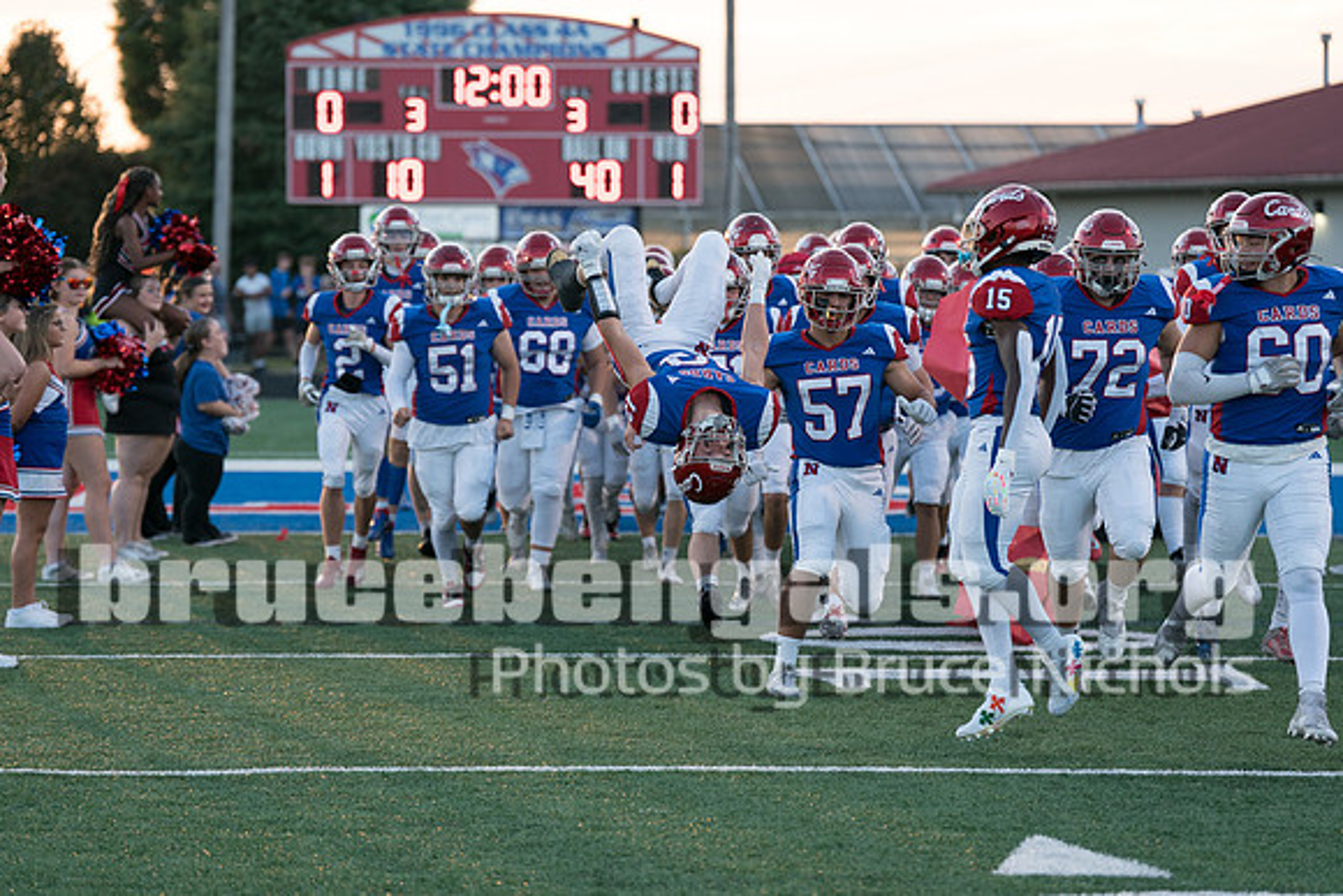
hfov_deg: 16.4
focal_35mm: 125
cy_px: 448
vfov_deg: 11.0
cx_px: 672
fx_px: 4664
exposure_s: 1/1000
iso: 800
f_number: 2.8
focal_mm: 125
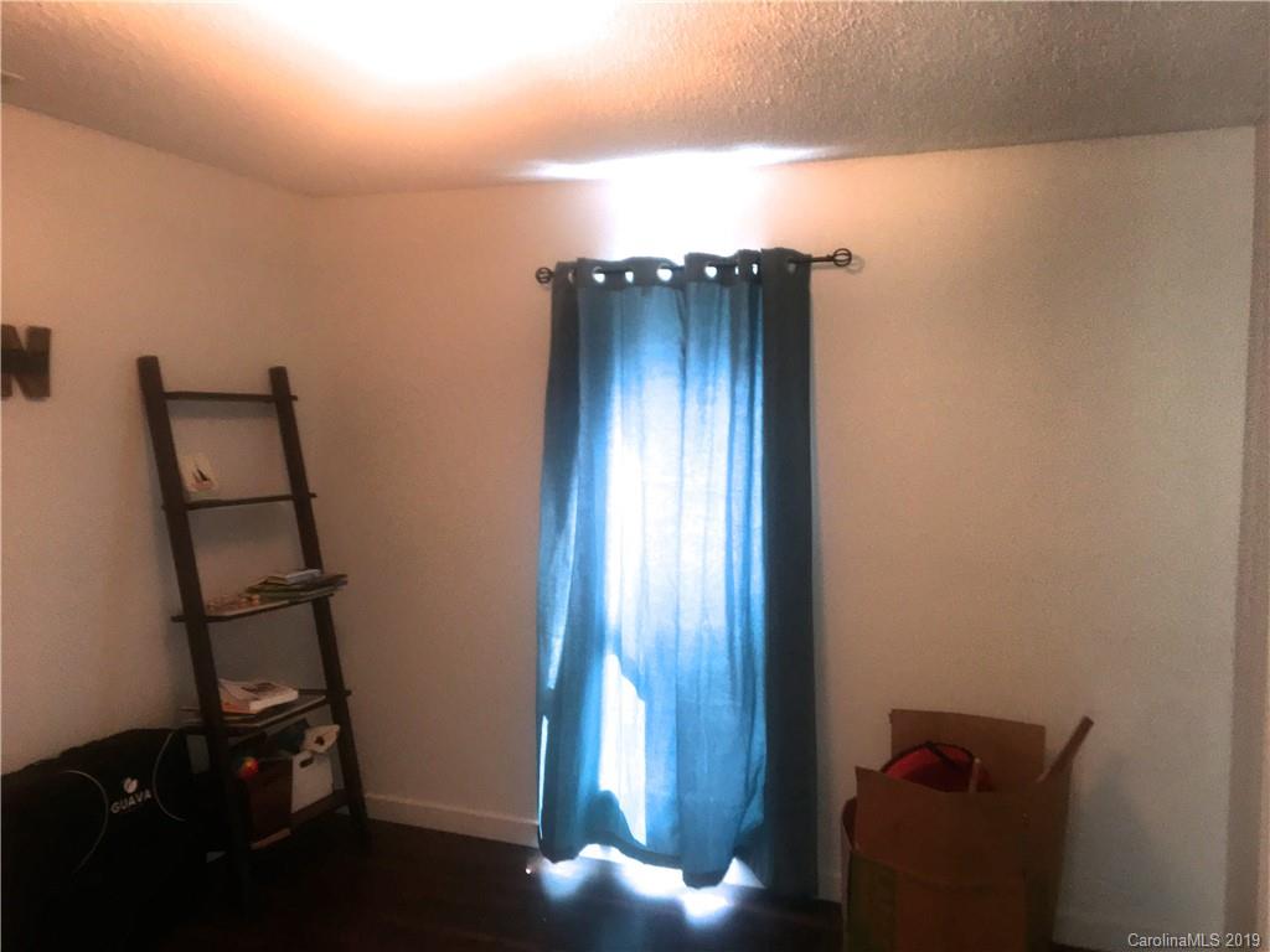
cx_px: 635
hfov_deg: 61.7
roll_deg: -0.3
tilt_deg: -3.1
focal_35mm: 29
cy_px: 476
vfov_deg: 48.2
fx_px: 1064
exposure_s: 1/30
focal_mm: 4.15
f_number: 2.2
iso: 80
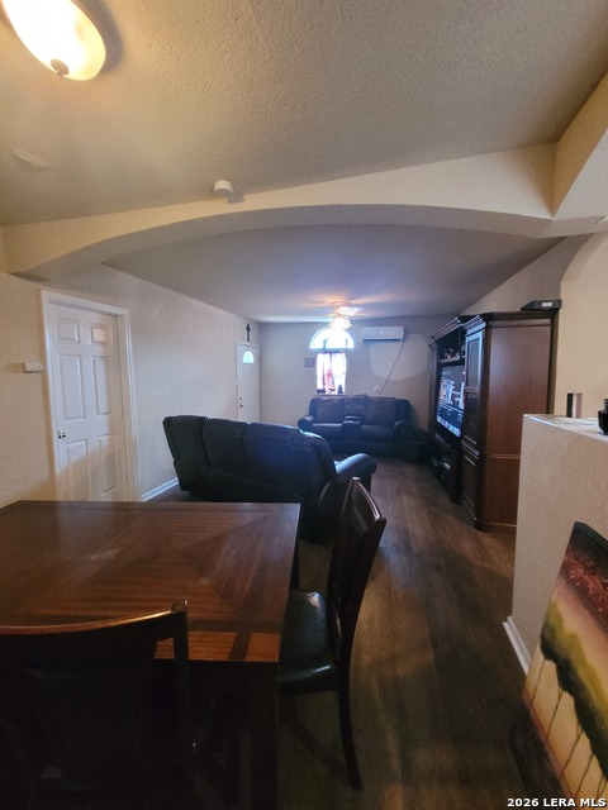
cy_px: 405
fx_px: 304
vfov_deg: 106.2
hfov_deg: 89.9
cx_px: 304
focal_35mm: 13
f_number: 2.2
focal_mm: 1.74
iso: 640
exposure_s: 1/30
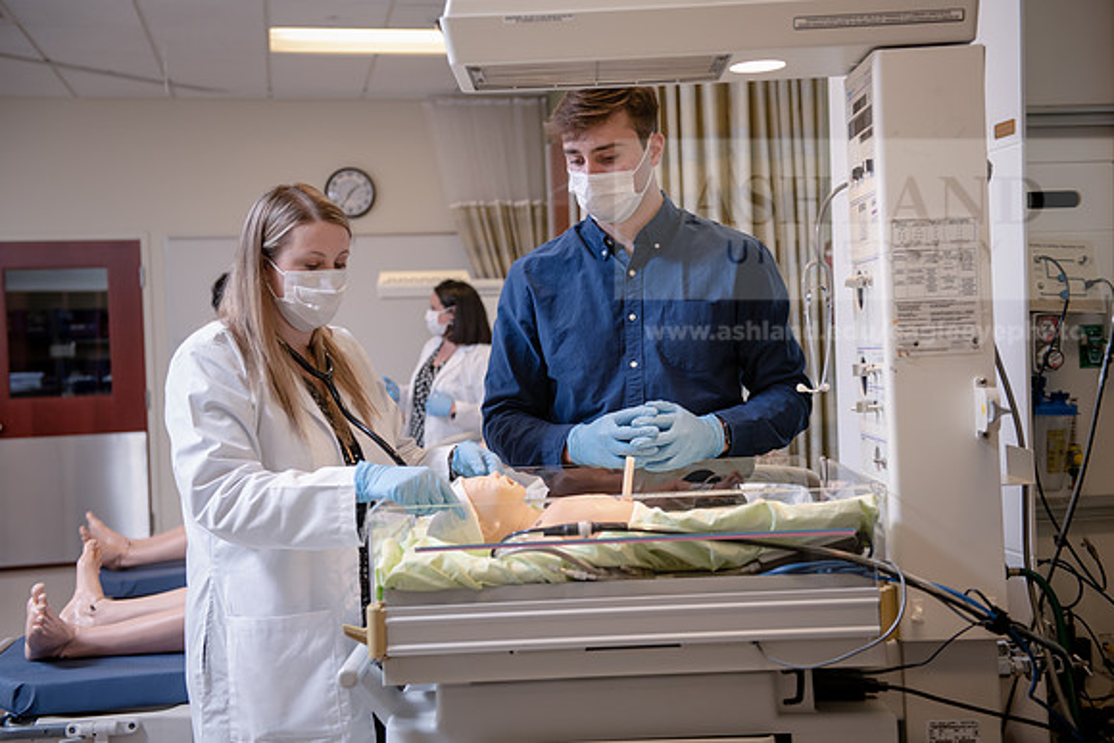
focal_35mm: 48
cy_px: 372
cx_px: 557
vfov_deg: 28.1
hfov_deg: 41.1
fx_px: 1486
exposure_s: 1/160
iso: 500
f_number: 3.5
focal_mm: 48
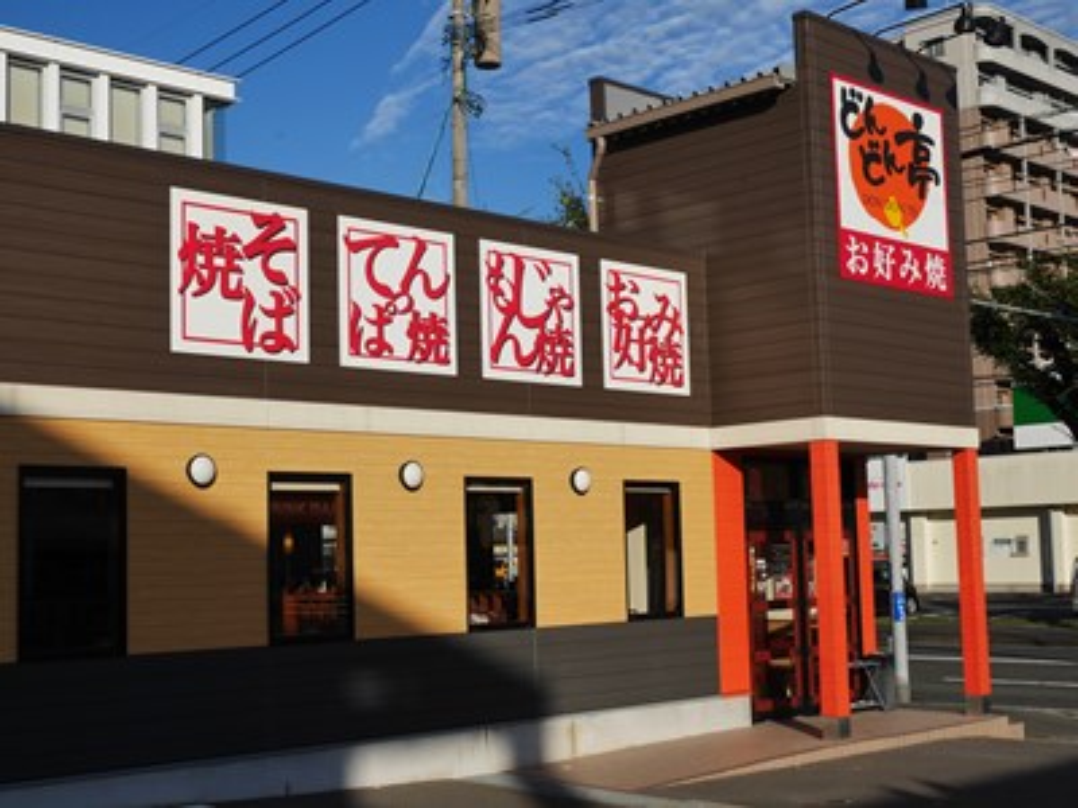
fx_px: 1557
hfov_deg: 38.2
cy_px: 404
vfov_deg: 29.1
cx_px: 539
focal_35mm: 50
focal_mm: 25
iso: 200
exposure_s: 1/400
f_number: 11
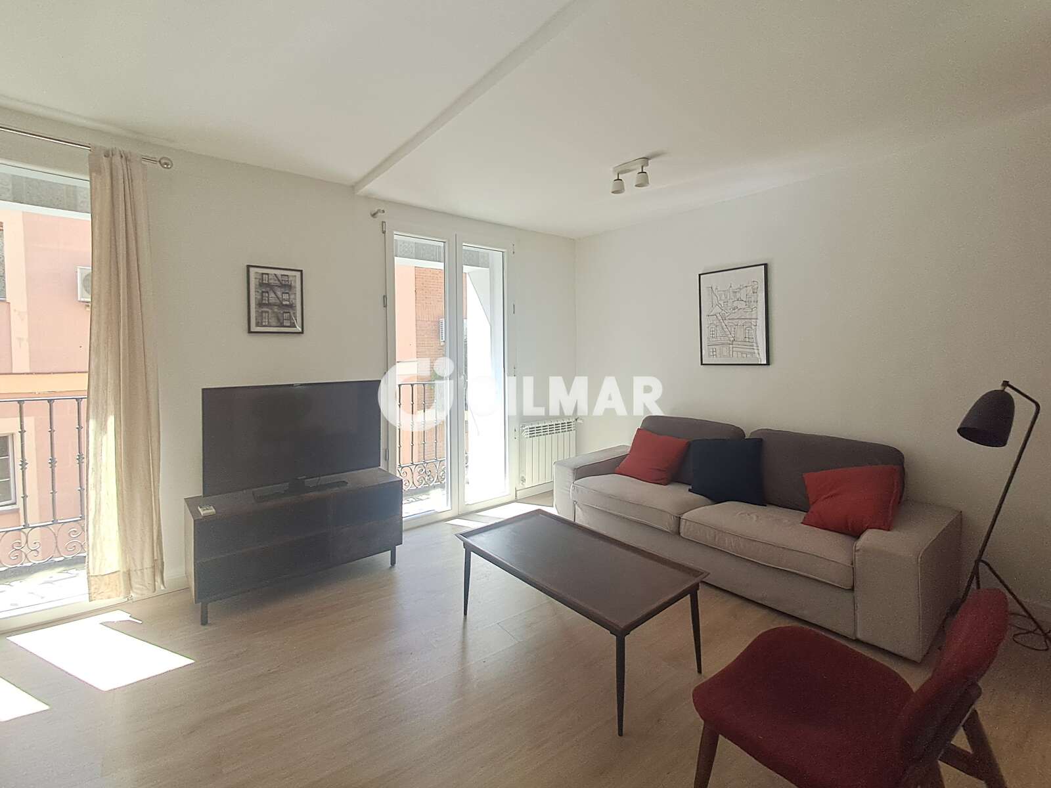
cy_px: 394
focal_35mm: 16
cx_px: 526
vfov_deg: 78.1
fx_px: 486
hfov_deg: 94.5
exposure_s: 1/210
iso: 40
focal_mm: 1.64
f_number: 2.2
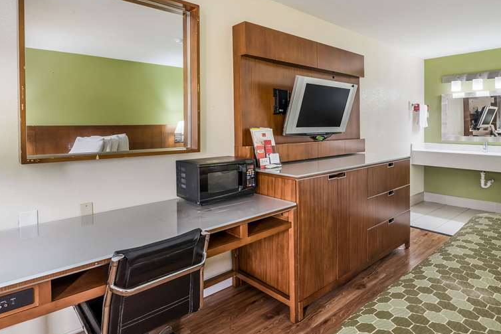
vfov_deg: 64.1
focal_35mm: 19
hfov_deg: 86.7
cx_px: 229
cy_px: 199
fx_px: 264
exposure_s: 1/2.5
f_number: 8
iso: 320
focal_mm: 14
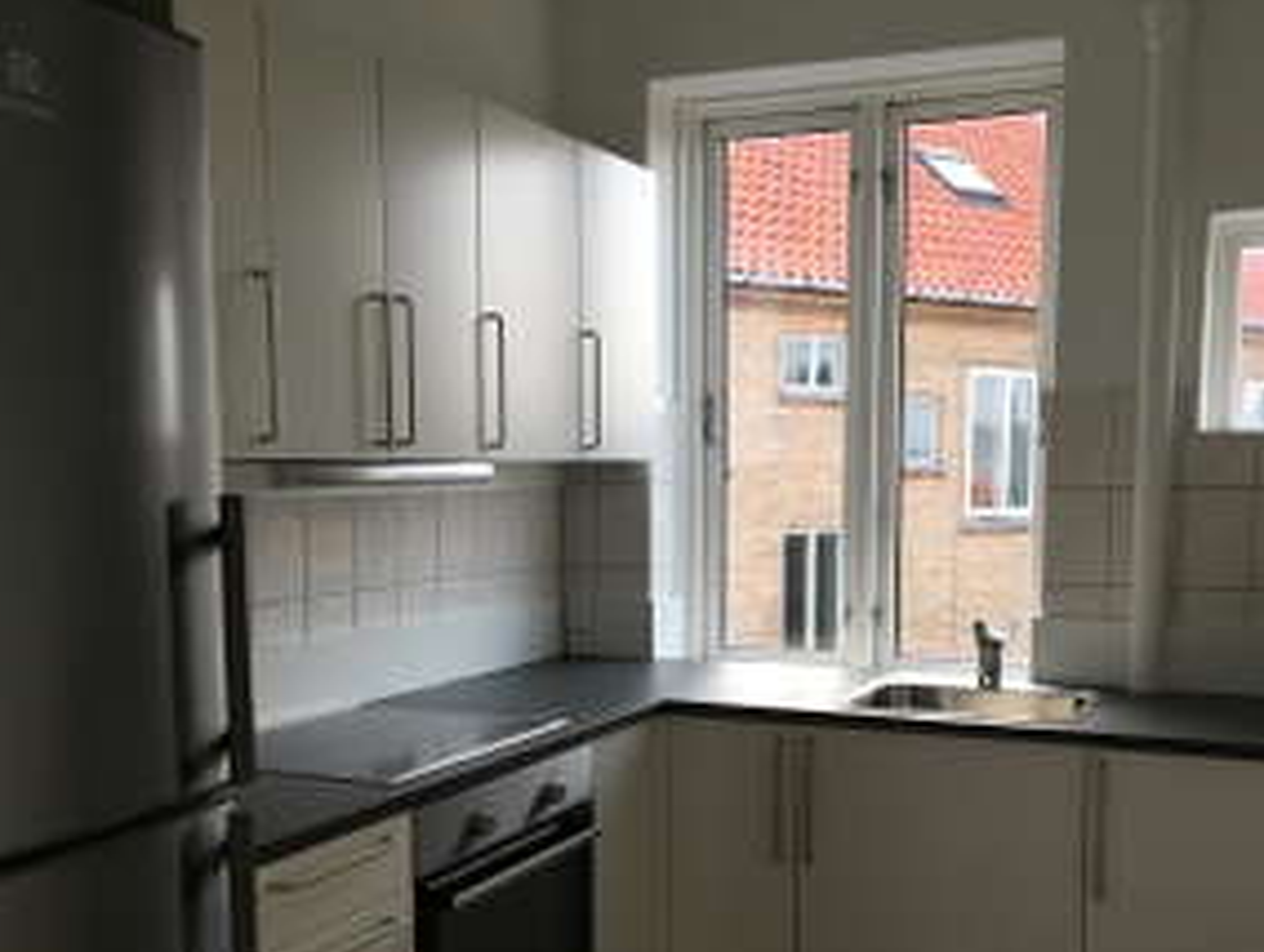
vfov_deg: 37.5
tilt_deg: -6.5
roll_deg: -0.2
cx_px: 752
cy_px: 609
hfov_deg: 48.6
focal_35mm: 38
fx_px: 1390
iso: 25
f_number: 2.2
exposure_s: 1/50
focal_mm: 4.15
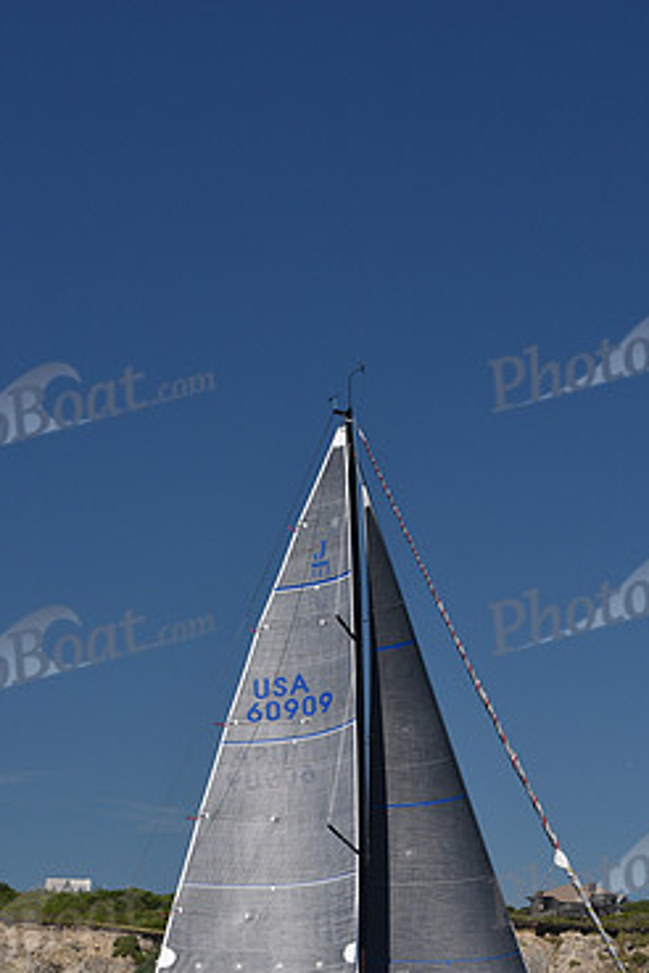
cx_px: 352
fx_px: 3488
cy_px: 762
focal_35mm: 129
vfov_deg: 15.8
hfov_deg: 10.6
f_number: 6.3
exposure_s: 1/800
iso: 250
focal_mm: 82
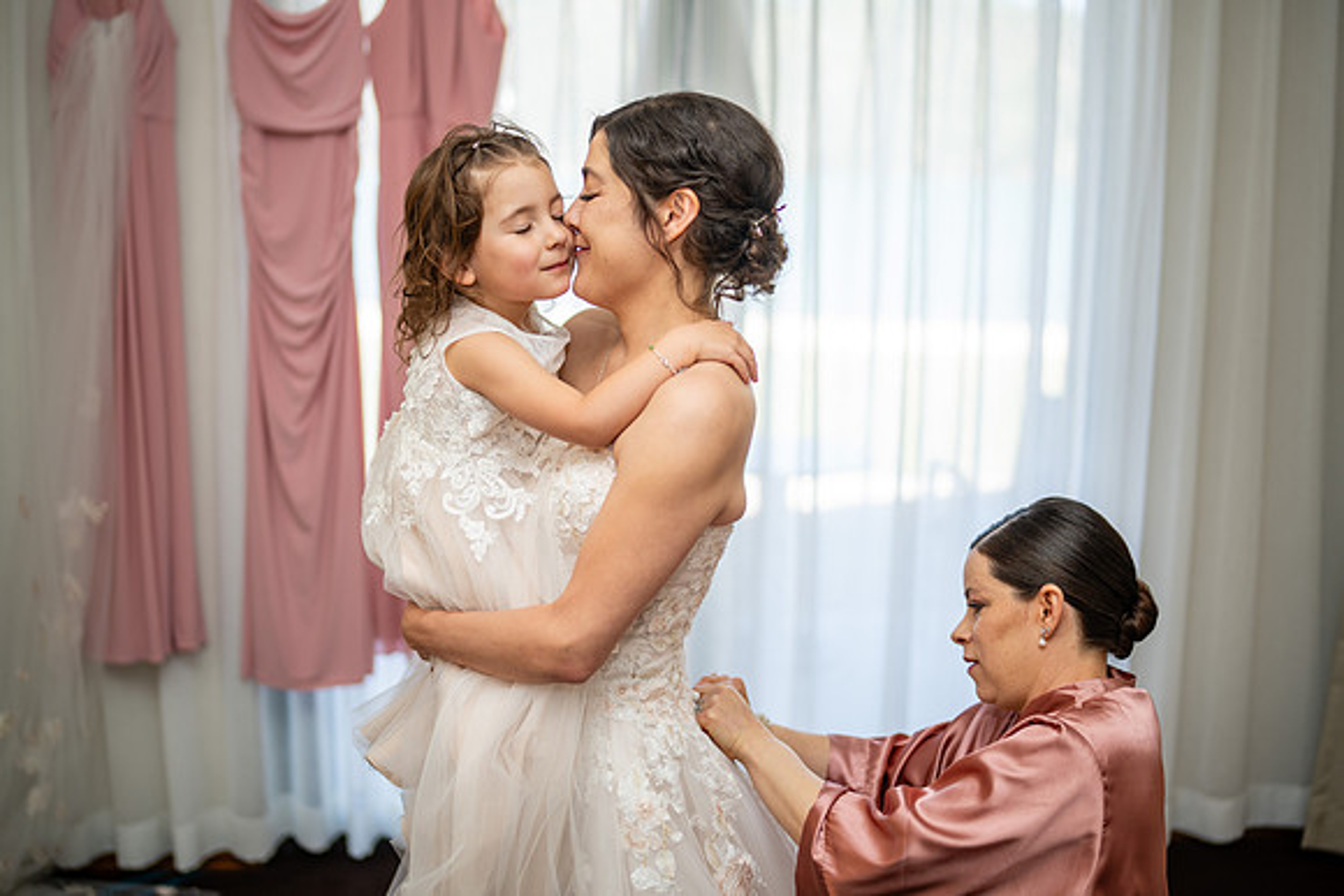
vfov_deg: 34.0
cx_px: 659
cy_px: 426
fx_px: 1468
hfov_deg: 49.2
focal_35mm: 39
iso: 100
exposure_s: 1/200
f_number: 1.2
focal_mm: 35
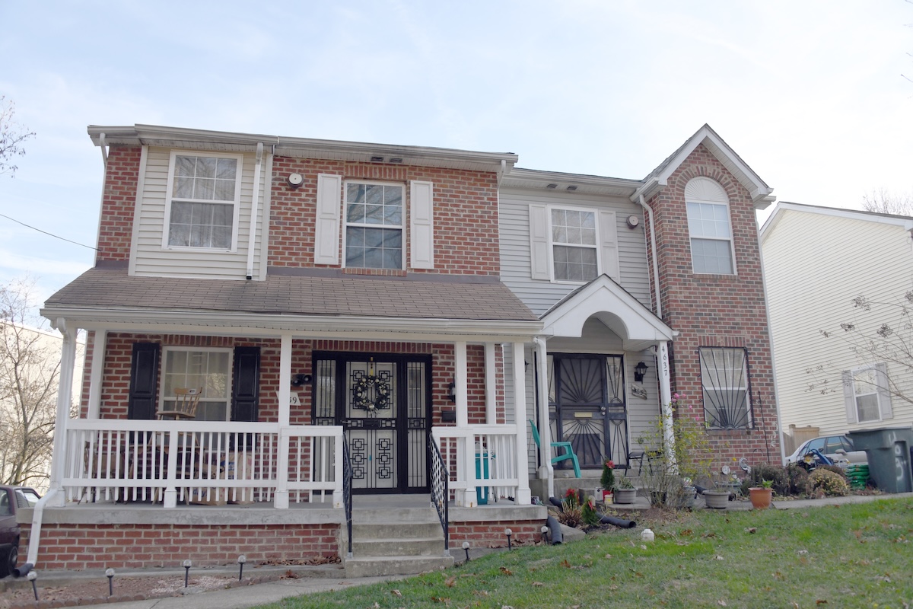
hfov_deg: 65.5
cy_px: 304
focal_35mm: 28
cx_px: 456
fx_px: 710
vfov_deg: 46.4
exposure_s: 1/640
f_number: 7.1
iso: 400
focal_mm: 28
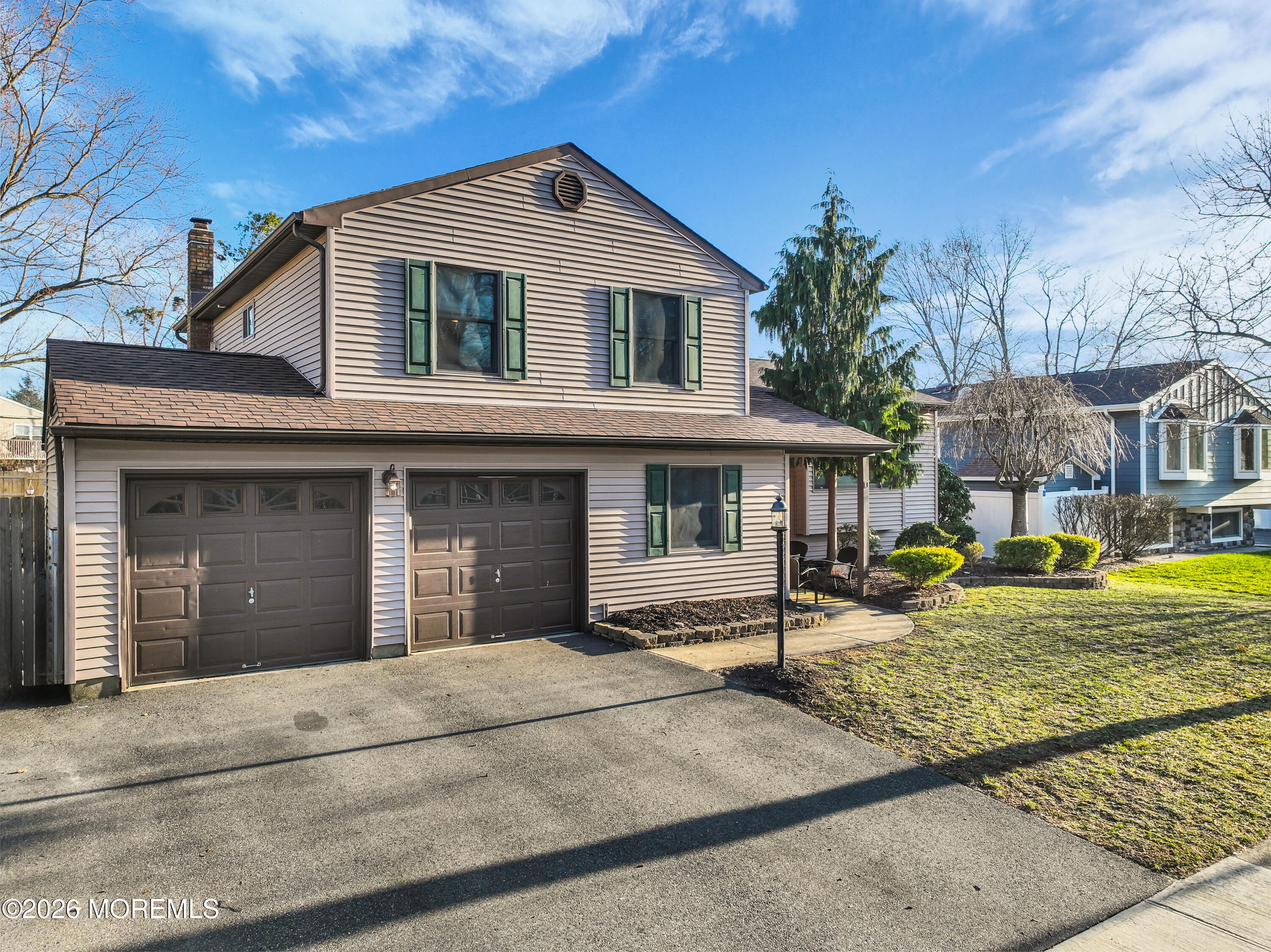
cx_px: 636
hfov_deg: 71.6
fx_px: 881
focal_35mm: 24
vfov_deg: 56.8
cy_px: 476
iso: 300
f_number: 2.8
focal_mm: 12.29
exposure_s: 1/400
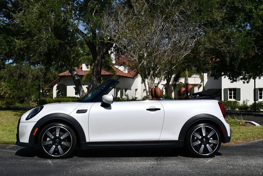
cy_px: 88
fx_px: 380
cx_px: 132
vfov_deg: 26.0
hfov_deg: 38.2
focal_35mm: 52
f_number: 9
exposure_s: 1/320
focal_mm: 26
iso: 100
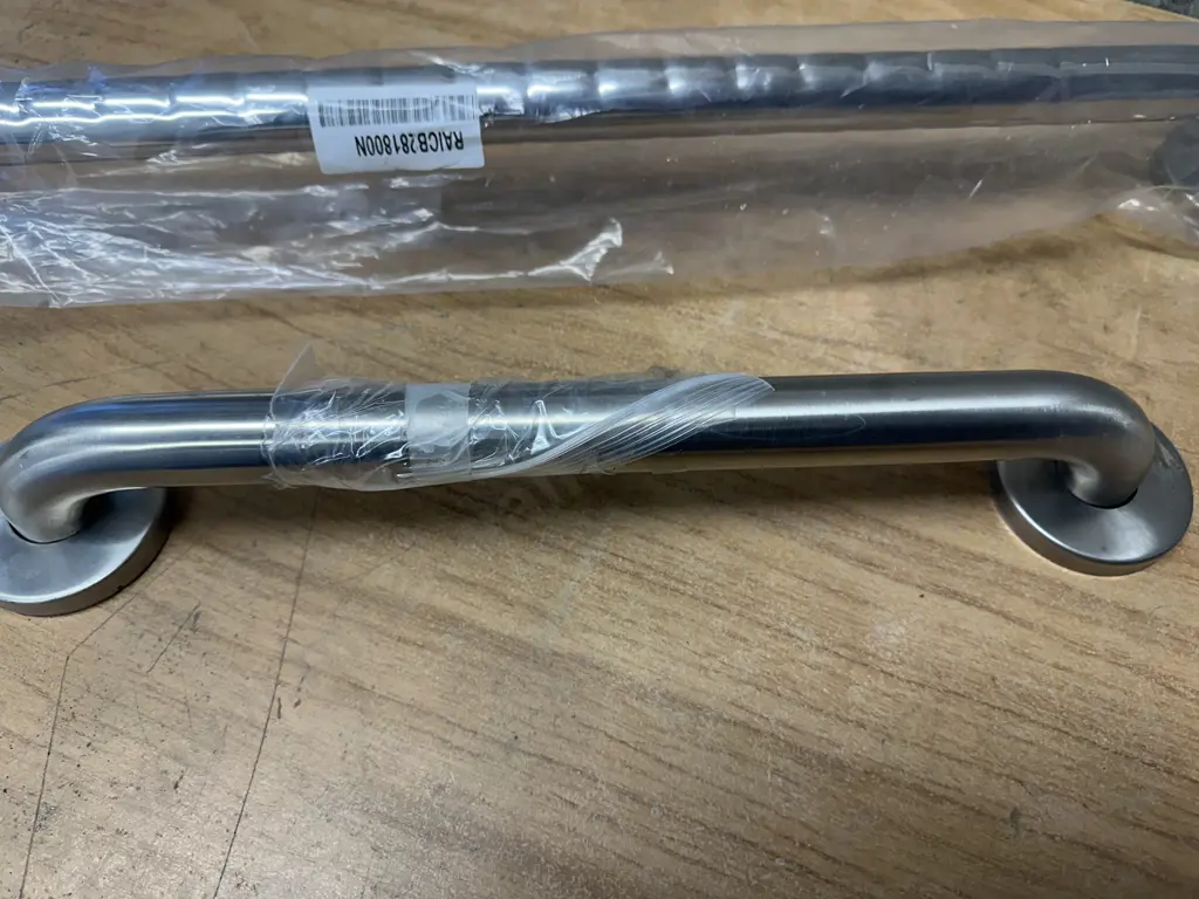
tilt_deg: -60.1
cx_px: 600
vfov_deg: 56.8
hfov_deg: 71.6
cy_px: 450
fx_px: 831
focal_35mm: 24
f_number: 1.78
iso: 125
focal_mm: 6.86
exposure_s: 1/100
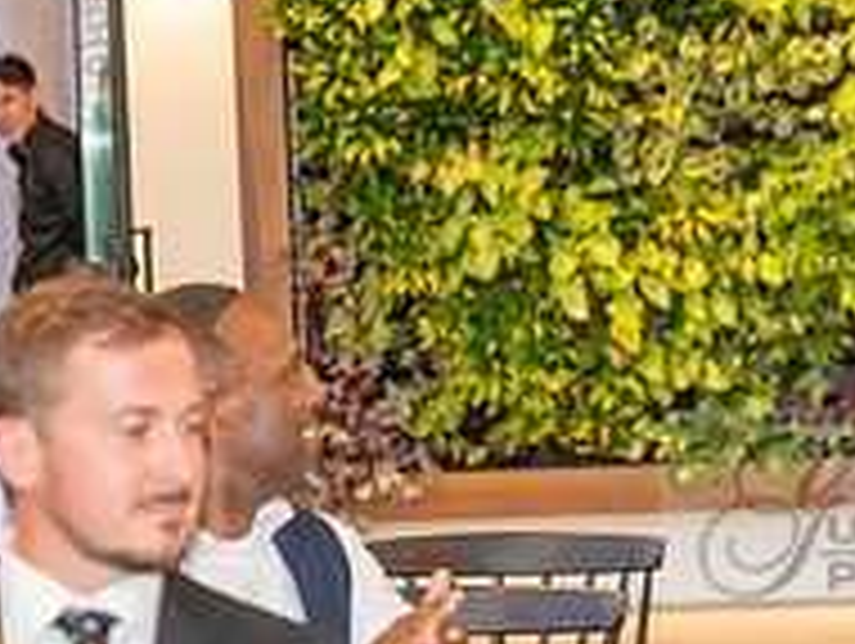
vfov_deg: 7.3
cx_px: 1053
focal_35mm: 205
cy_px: 516
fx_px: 5070
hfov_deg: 9.5
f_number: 2.8
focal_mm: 70
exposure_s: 1/200
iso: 1000
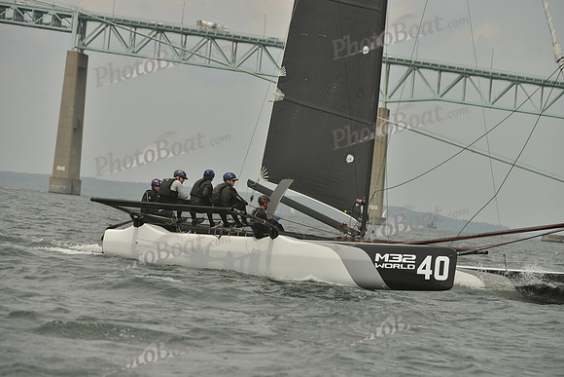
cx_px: 282
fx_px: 3761
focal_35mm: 240
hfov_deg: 8.6
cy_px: 188
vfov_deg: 5.7
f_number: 7.1
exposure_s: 1/1600
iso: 280
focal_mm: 240
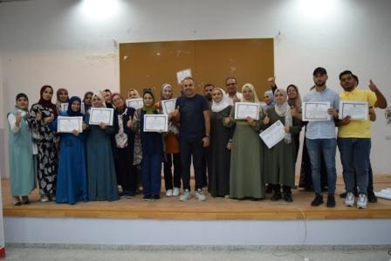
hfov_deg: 57.2
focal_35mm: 33
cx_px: 196
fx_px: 359
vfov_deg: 40.0
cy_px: 130
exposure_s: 1/60
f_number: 3.8
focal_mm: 22
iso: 1600
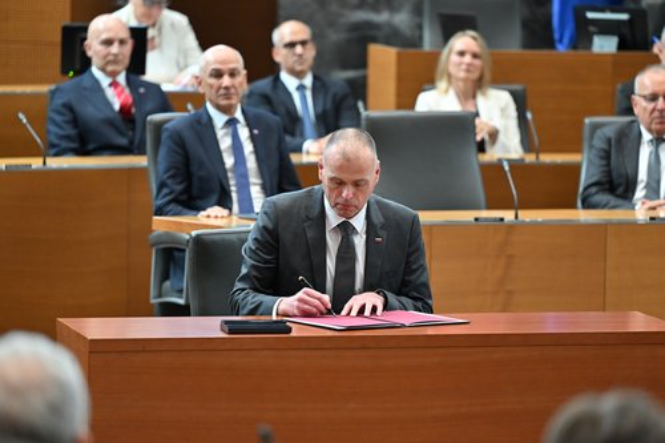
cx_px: 332
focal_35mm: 200
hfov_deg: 10.3
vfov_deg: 6.9
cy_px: 222
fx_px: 3693
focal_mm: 200
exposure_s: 1/320
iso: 2500
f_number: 3.5
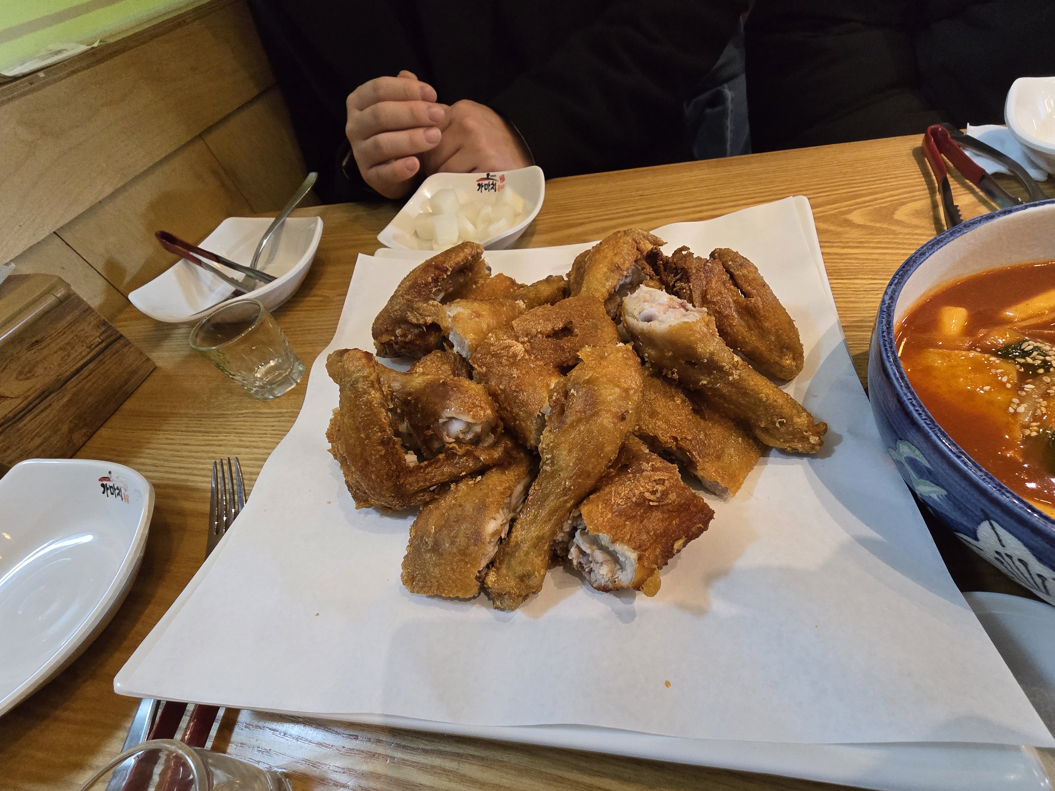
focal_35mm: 14
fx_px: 427
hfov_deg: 101.9
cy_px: 422
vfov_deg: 85.6
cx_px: 562
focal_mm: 2.2
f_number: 2.2
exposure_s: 1/60
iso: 640
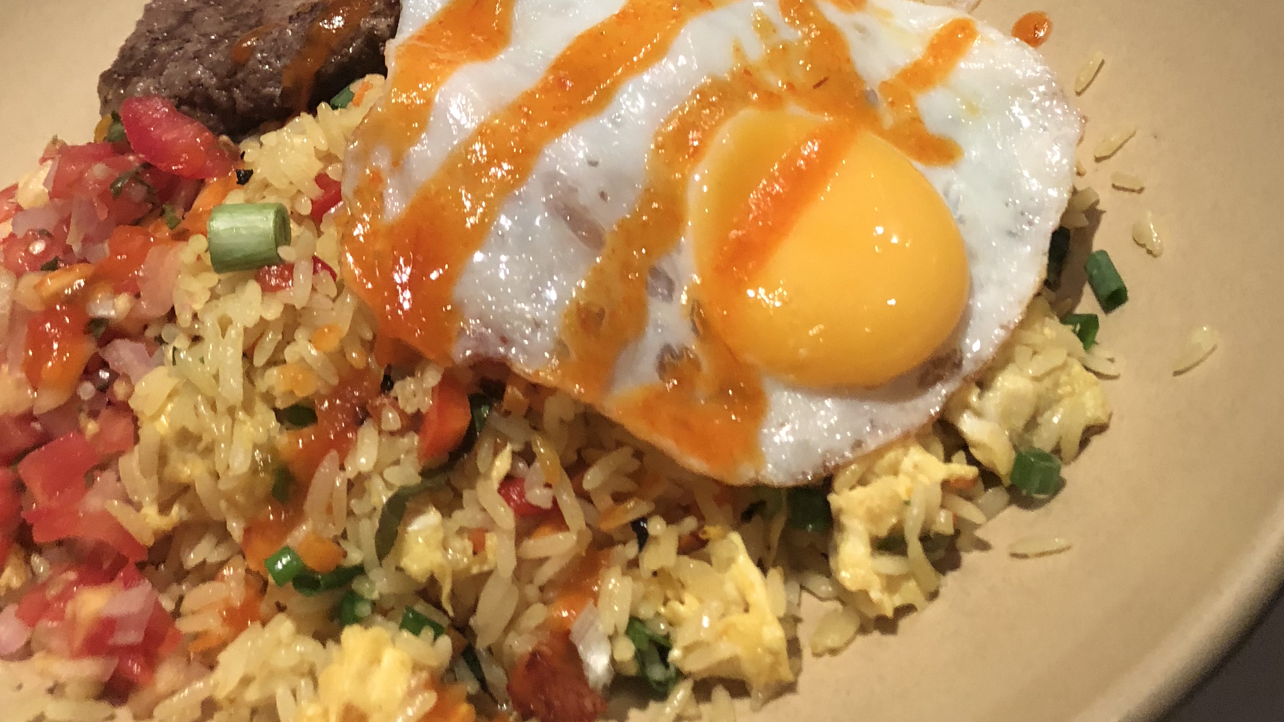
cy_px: -72
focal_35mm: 48
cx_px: 633
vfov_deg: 23.4
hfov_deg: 42.9
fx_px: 1634
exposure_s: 1/15
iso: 80
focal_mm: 3.99
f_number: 1.8
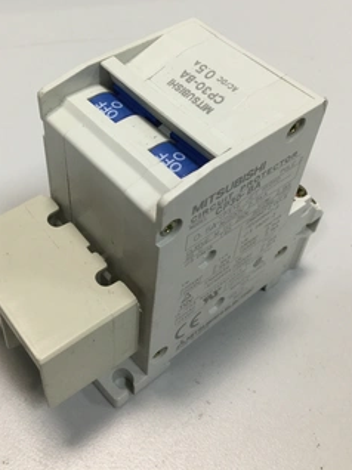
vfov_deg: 47.7
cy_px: 200
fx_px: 529
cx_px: 158
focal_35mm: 39
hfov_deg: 36.7
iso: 32
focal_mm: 3.3
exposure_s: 1/30
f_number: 2.4
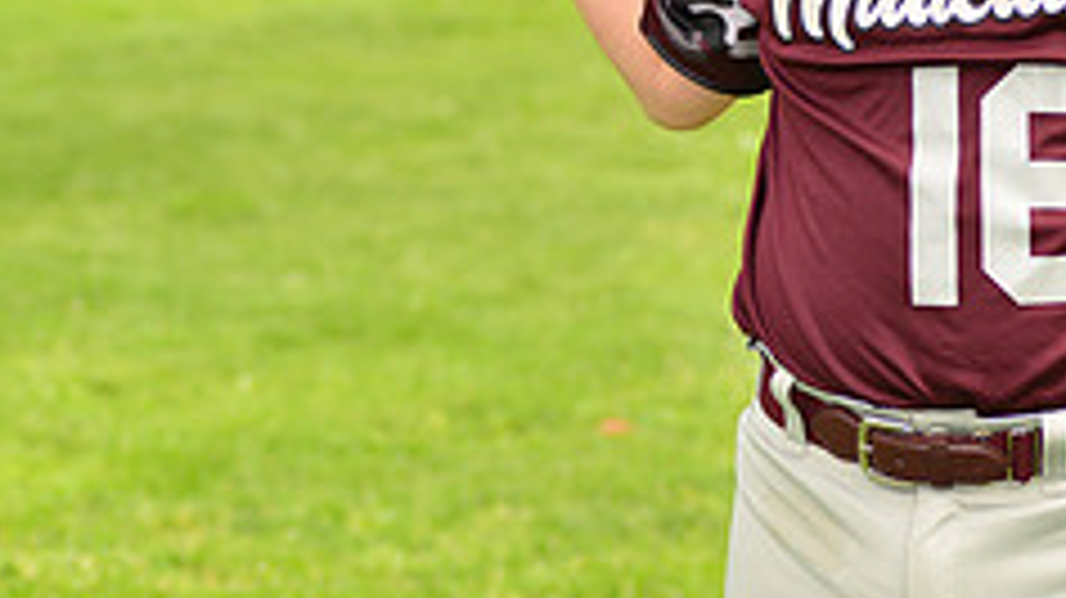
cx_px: 1088
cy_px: -187
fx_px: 5791
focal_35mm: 205
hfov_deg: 10.4
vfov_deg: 5.9
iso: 100
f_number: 5
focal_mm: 80
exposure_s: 1/250
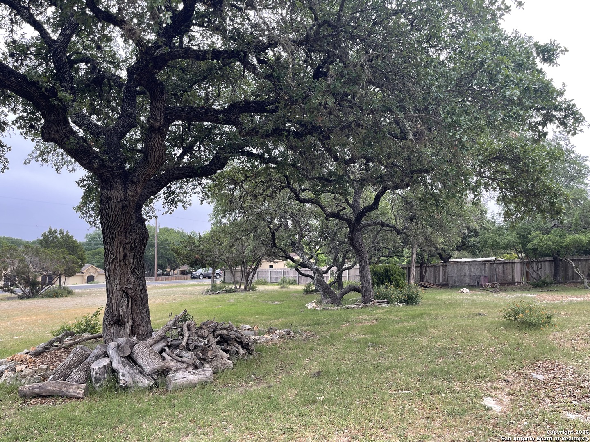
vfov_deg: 54.9
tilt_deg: +3.1
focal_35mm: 25
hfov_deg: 69.4
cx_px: 295
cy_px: 221
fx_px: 426
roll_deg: +0.0
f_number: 1.6
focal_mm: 5.1
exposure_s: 1/121
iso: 40
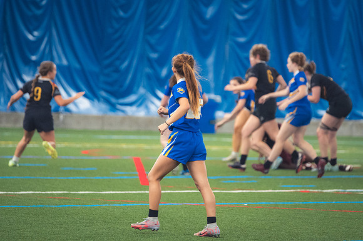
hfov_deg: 6.9
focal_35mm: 300
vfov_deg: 4.6
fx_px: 3023
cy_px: 120
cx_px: 182
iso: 3600
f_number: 2.8
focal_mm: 200
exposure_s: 1/320
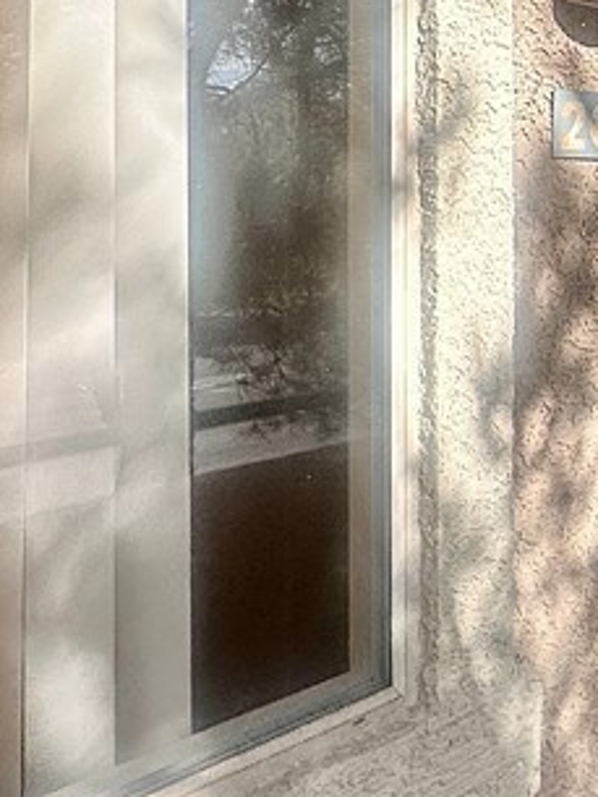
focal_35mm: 47
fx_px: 1082
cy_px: 154
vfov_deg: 38.8
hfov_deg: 24.3
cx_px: 893
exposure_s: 1/831
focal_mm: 2.22
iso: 40
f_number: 2.2
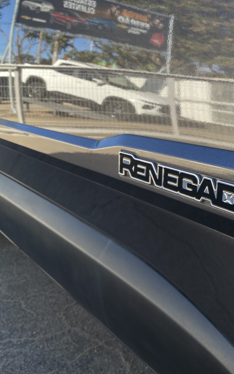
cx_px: 152
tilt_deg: -9.9
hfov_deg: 34.2
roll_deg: -4.2
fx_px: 378
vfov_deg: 52.7
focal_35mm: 37
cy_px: 188
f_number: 1.8
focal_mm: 4.25
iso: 32
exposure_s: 1/132
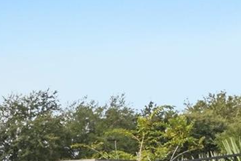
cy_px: 211
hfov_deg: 21.8
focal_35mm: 71
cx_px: -154
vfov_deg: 17.9
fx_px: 475
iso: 400
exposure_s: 1/1250
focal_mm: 16
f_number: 8
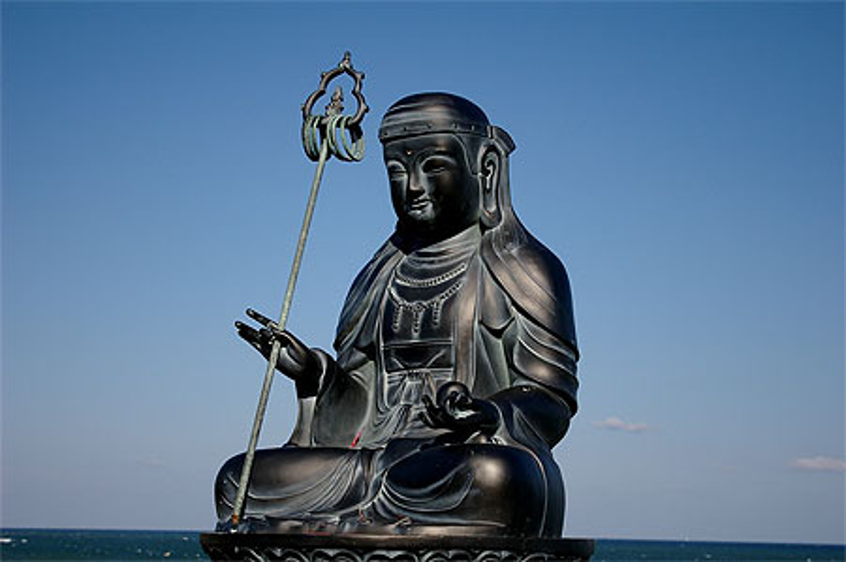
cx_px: 423
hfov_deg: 33.4
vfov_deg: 22.6
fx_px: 1408
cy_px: 281
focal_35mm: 60
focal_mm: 40
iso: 200
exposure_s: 1/1500
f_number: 5.6
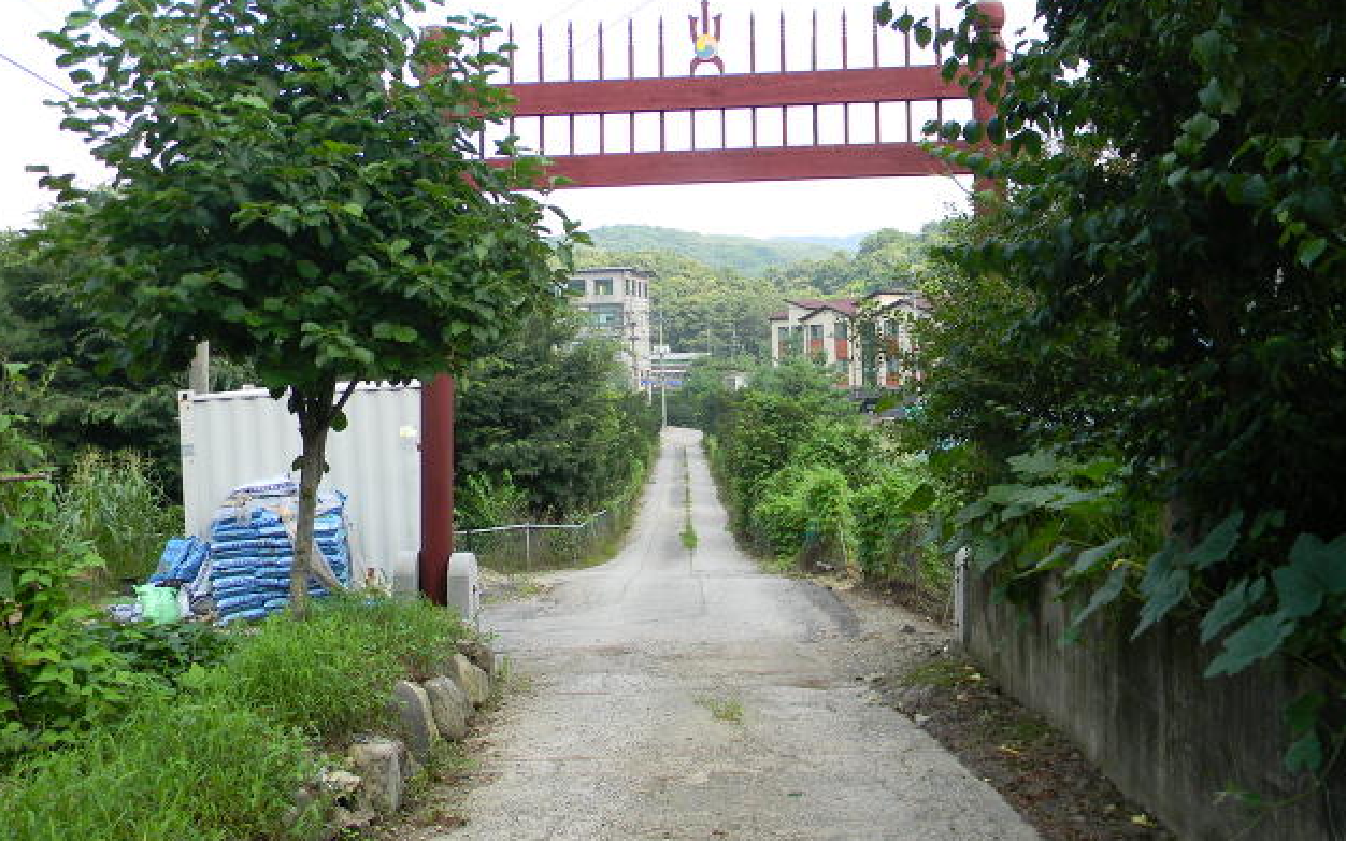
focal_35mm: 39
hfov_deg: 50.4
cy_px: 329
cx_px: 675
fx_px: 1430
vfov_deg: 32.6
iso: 80
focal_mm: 6.4
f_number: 3.7
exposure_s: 1/205
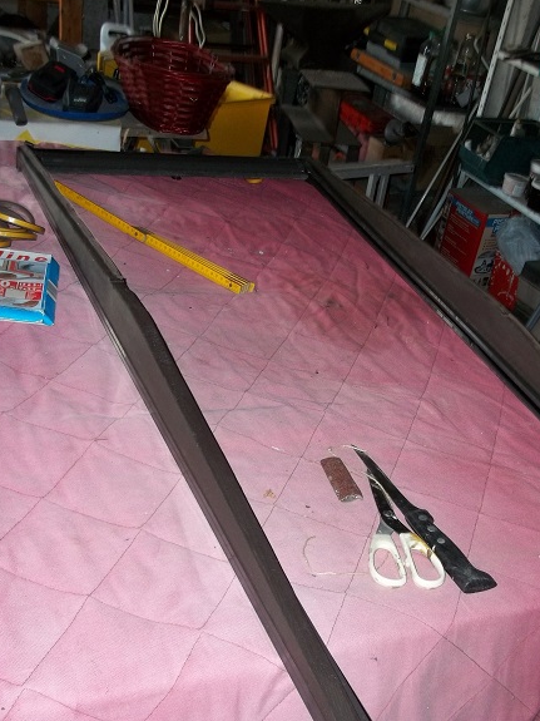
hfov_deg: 33.3
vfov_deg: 43.8
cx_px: 351
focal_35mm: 43
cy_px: 384
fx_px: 895
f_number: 2.9
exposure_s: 1/30
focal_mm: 5.7
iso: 160
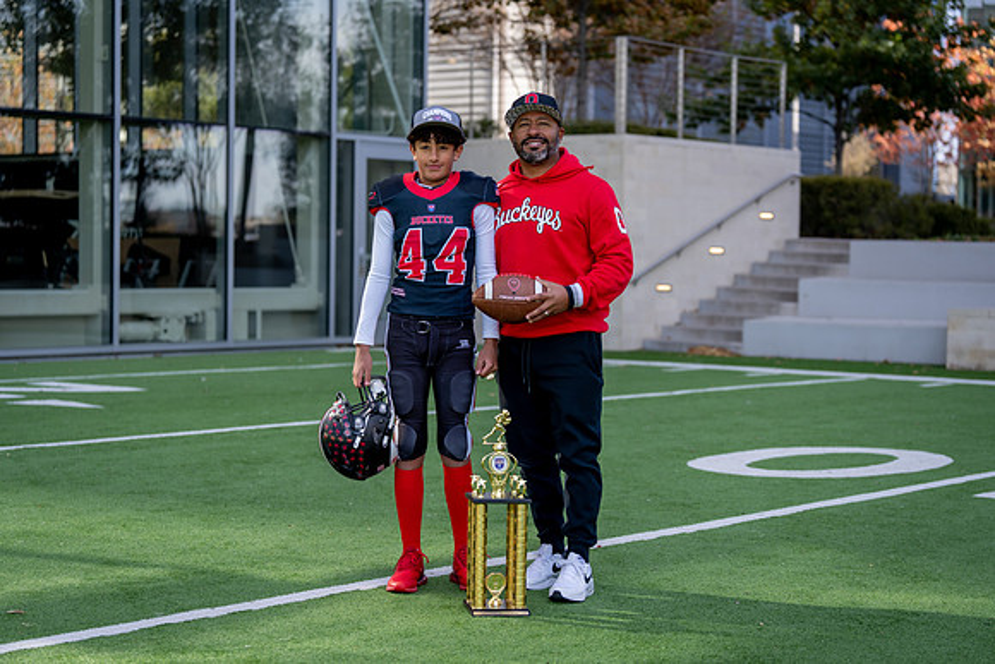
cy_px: 332
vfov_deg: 19.5
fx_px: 1935
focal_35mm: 70
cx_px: 498
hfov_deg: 28.8
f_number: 2.8
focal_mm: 70
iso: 100
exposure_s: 1/500
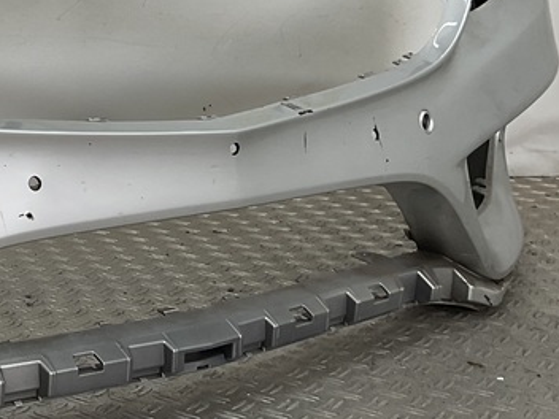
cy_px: 62
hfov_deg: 21.1
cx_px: -194
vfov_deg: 17.6
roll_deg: +0.3
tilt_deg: -7.2
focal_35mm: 83
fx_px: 1340
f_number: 1.8
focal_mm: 3
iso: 16
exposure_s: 1/193
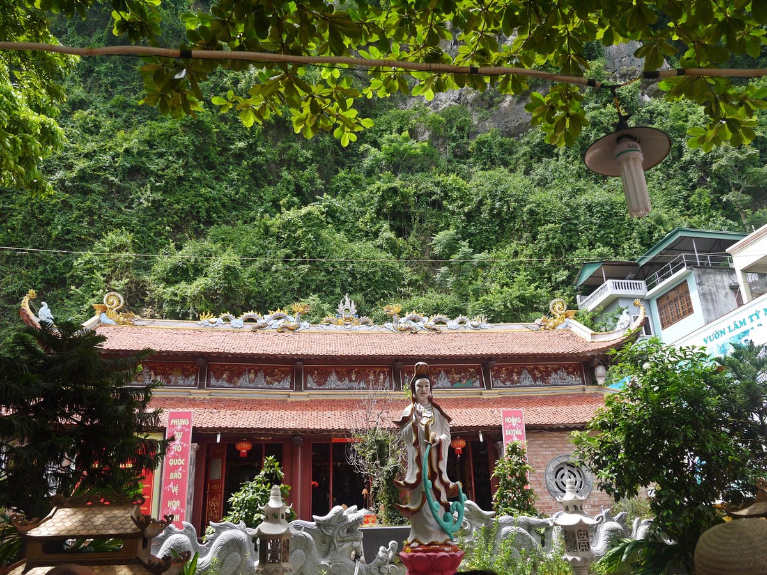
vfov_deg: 49.7
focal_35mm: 28
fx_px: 620
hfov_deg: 63.4
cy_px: 288
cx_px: 384
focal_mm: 14
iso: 160
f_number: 5
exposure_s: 1/250
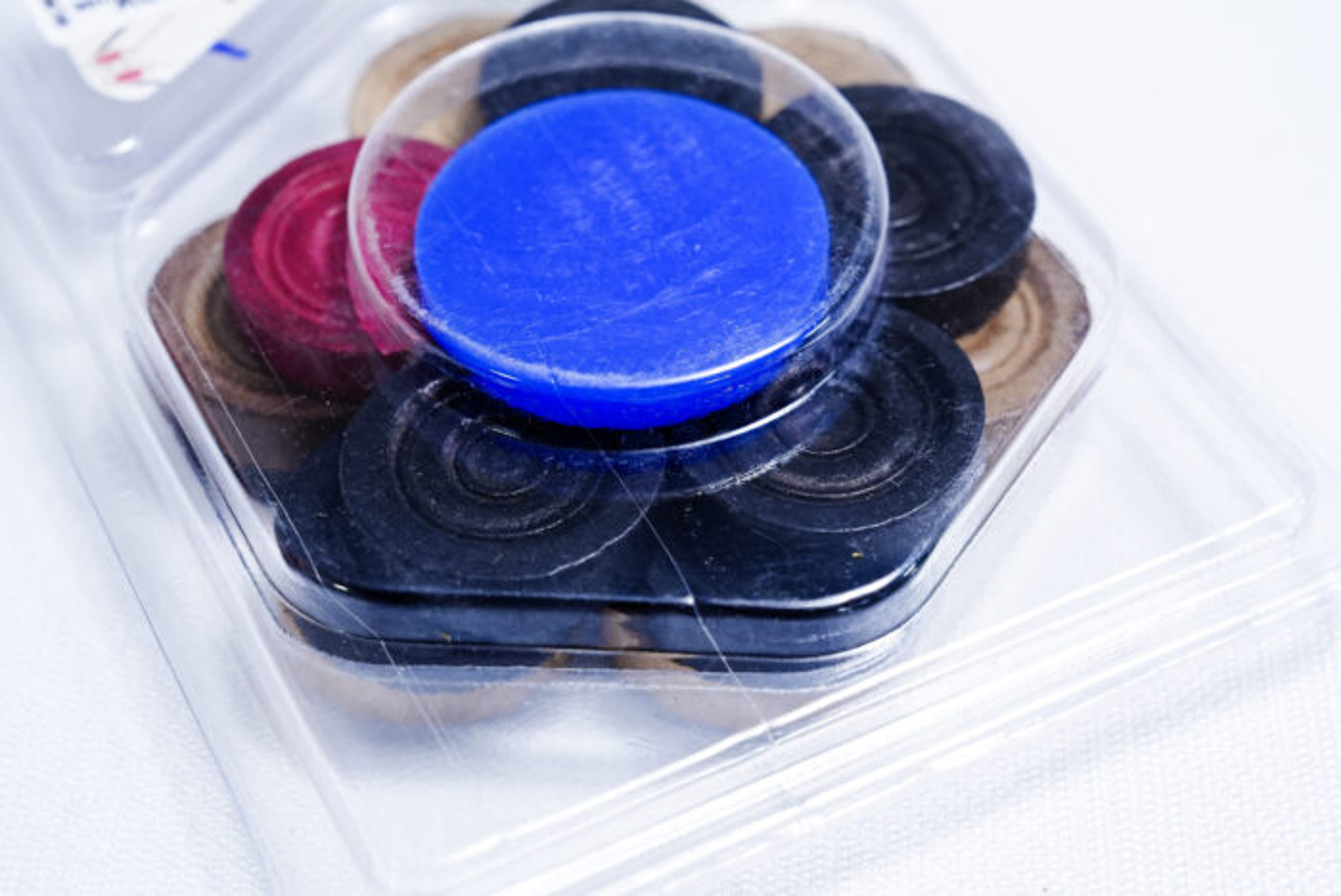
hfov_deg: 28.8
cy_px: 448
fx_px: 2610
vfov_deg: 19.5
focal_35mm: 70
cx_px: 670
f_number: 8
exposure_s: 1/160
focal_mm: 70
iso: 3200
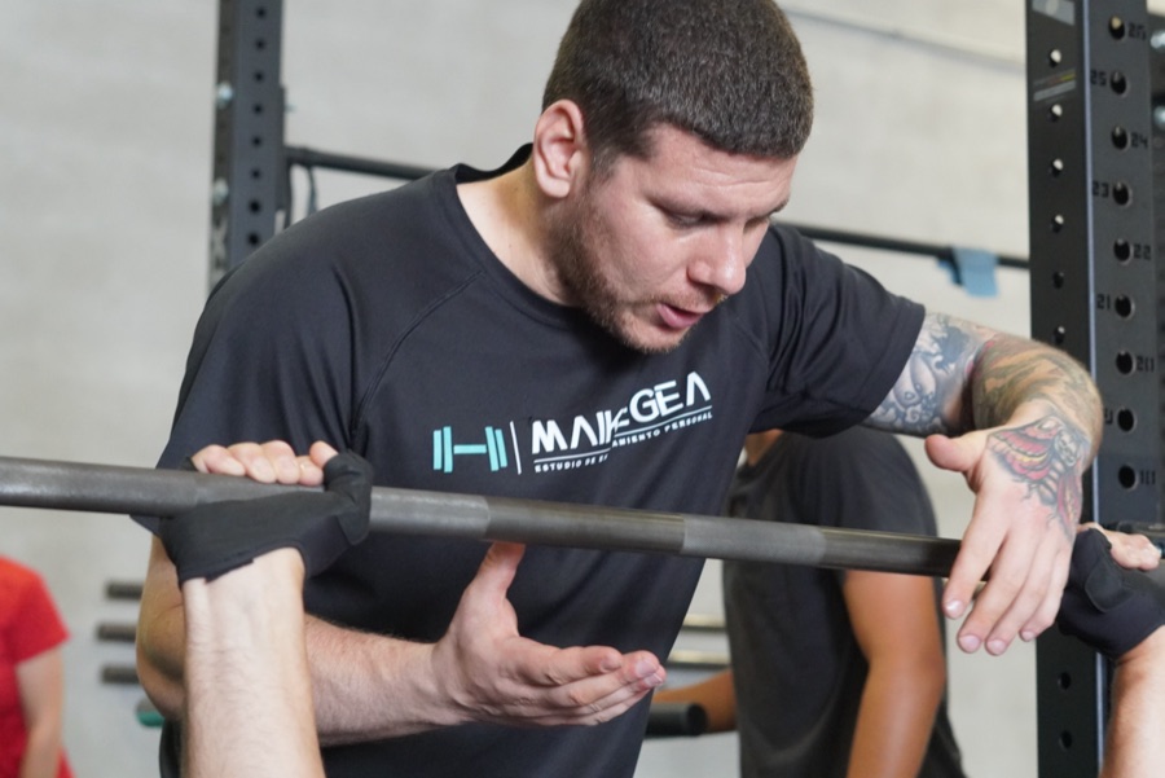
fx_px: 2428
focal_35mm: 75
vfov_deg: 18.2
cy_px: 389
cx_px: 582
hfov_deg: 27.0
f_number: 4
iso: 4000
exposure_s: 1/160
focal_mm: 50
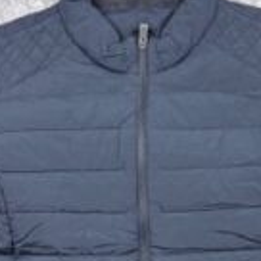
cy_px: 204
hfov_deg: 20.9
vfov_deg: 20.7
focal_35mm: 83
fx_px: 708
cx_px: 157
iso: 125
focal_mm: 6.76
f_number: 1.78
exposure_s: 1/100
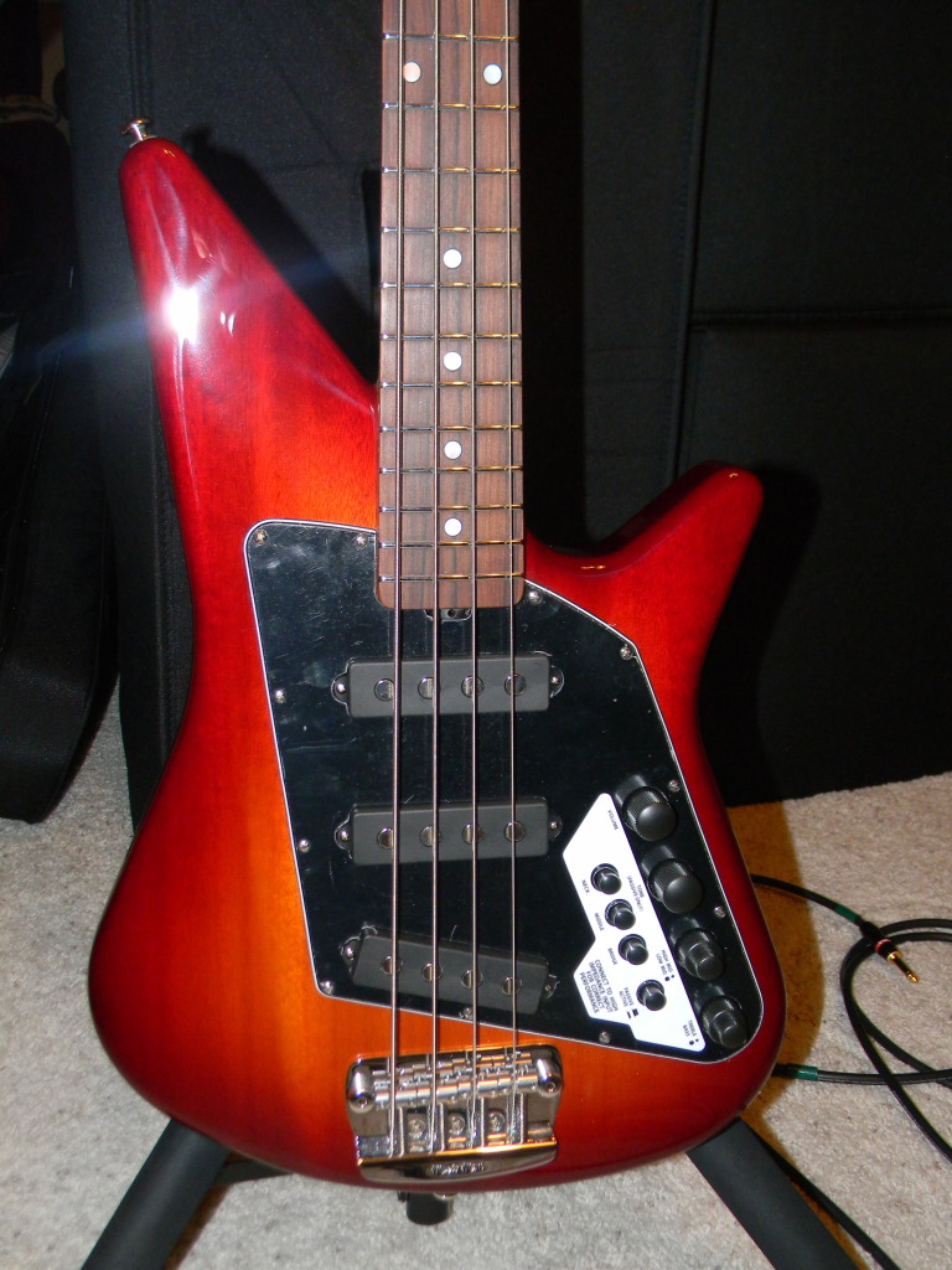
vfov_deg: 51.4
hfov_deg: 39.7
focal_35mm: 36
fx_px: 1320
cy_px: 635
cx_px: 476
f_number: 3.7
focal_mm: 6.4
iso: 200
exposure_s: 1/30
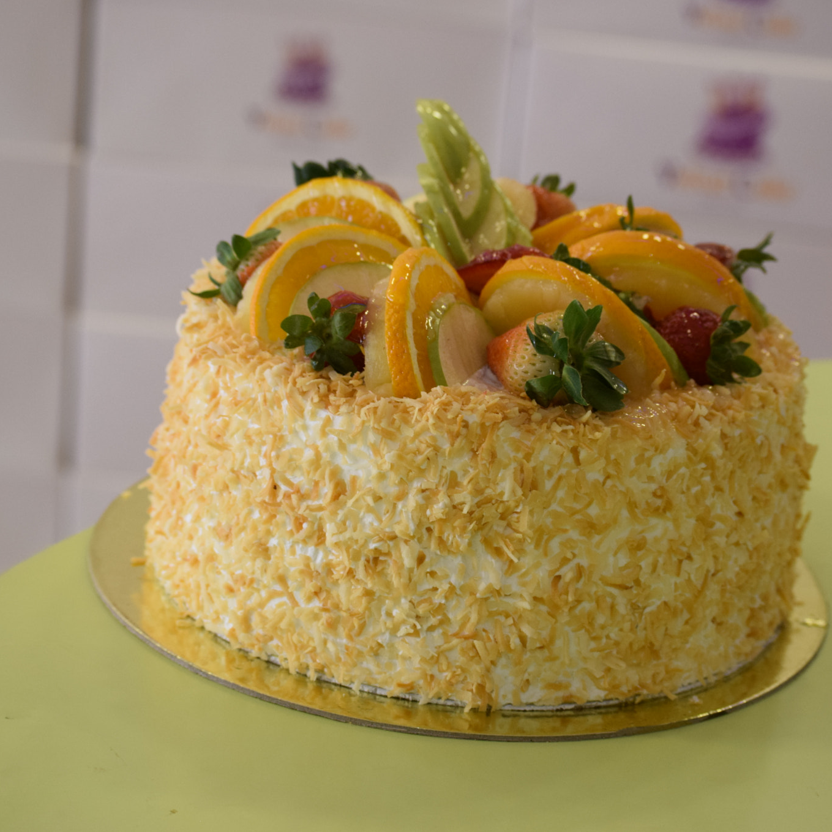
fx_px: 2873
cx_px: 479
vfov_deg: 16.5
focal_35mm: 106
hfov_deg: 16.5
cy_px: 415
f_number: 4.5
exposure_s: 1/125
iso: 800
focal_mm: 55
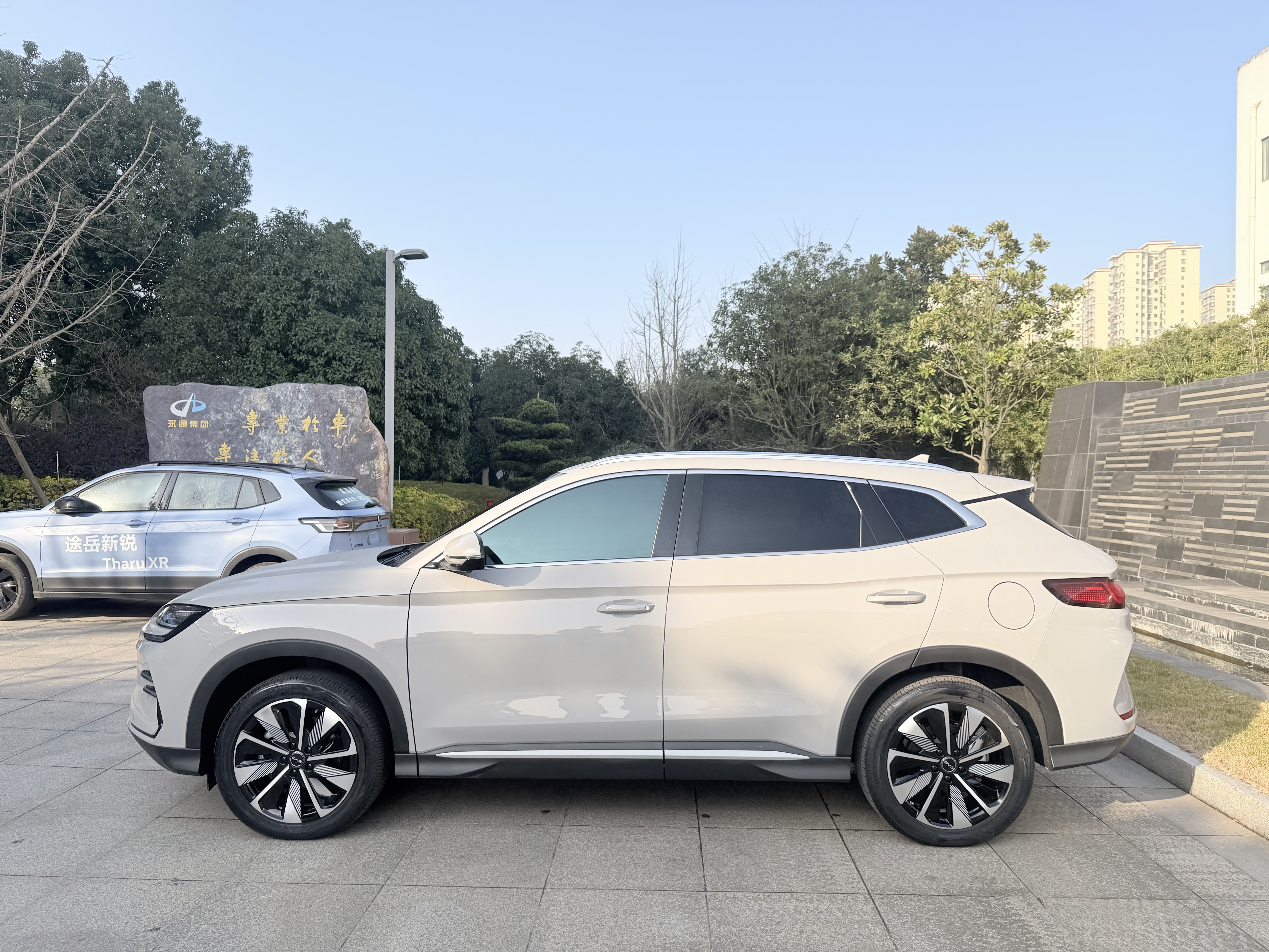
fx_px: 880
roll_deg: +0.0
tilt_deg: -0.1
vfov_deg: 56.8
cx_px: 634
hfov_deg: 71.6
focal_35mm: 24
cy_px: 476
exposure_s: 1/2525
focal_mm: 6.76
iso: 80
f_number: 1.78
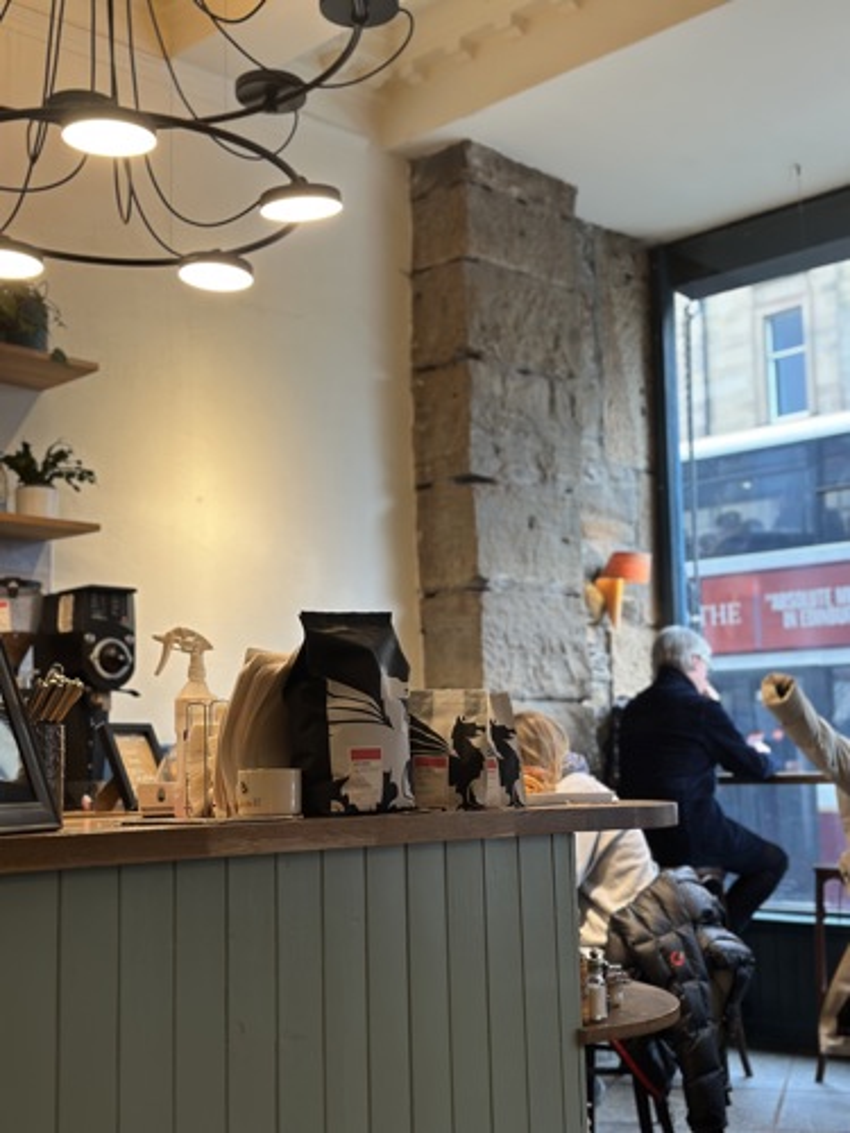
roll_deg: +2.0
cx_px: 425
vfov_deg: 39.7
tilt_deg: +7.5
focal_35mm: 48
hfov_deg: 30.3
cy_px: 566
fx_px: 1572
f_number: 1.78
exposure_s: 1/50
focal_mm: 6.86
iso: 80
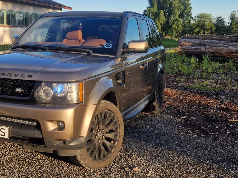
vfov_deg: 29.6
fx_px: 337
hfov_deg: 37.9
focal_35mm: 49
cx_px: 59
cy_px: 66
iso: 50
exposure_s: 1/554
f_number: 1.8
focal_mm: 5.4
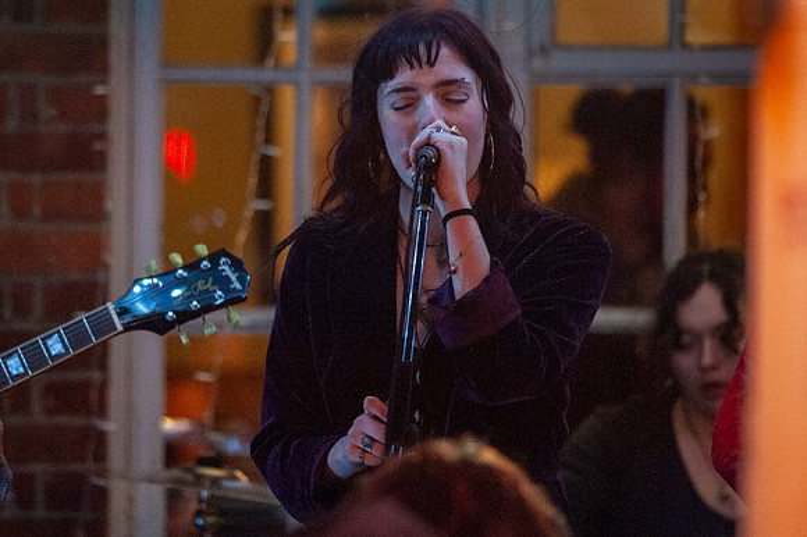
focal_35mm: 396
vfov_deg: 3.5
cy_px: 214
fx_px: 8869
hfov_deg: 5.2
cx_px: 314
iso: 4000
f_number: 4
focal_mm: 300
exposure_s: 1/160
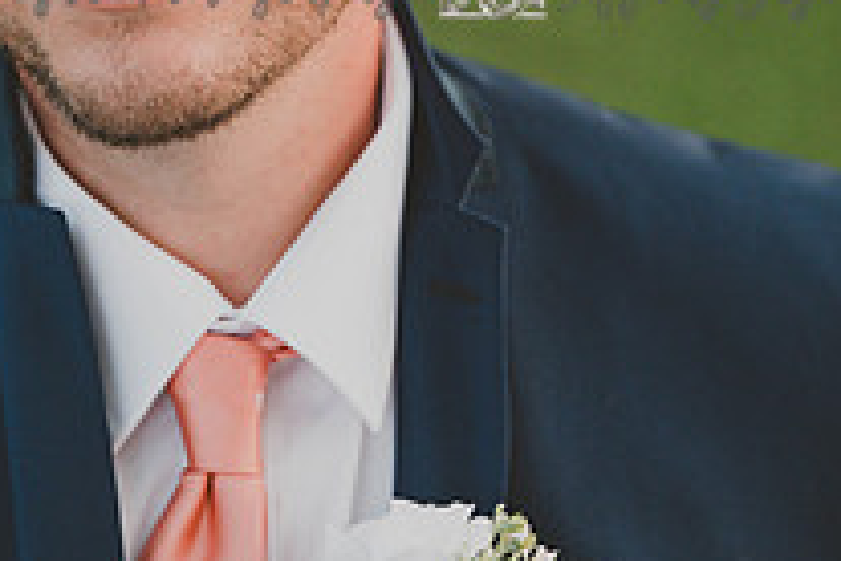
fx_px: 6844
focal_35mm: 293
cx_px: 258
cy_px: 138
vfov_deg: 4.7
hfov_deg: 7.0
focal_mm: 135
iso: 4500
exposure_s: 1/125
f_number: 2.8
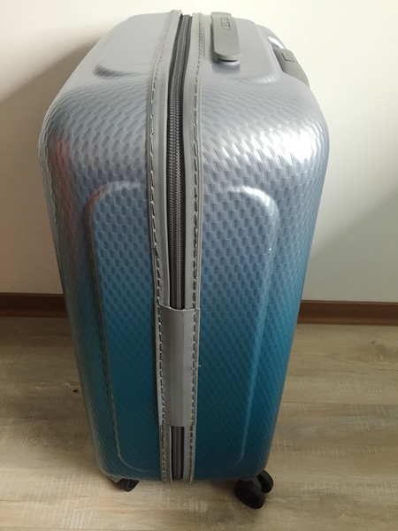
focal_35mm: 29
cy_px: 266
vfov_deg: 61.7
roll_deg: -0.9
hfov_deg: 48.2
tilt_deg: -36.2
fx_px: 445
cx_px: 199
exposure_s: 1/30
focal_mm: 4.15
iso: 50
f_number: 2.2
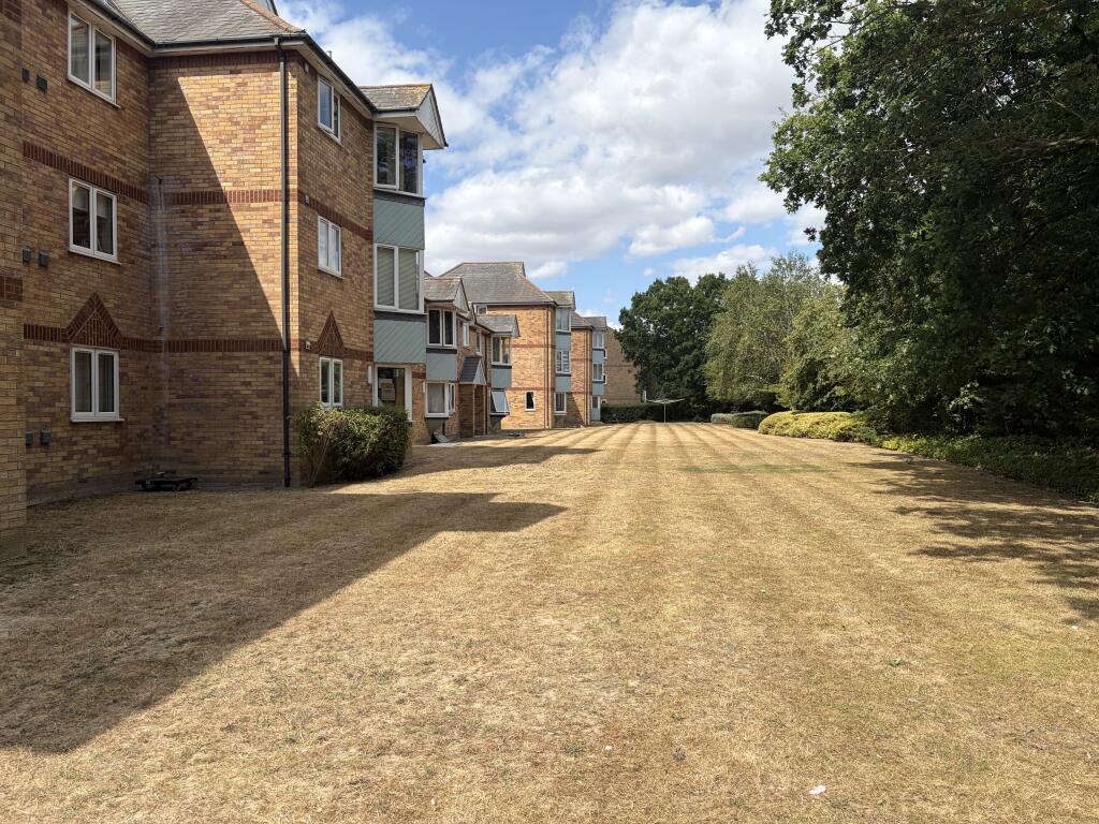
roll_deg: +0.4
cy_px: 412
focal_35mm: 26
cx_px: 550
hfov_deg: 67.3
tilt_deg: +1.0
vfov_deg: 53.1
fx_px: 825
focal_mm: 5.96
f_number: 1.6
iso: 50
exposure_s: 1/3125
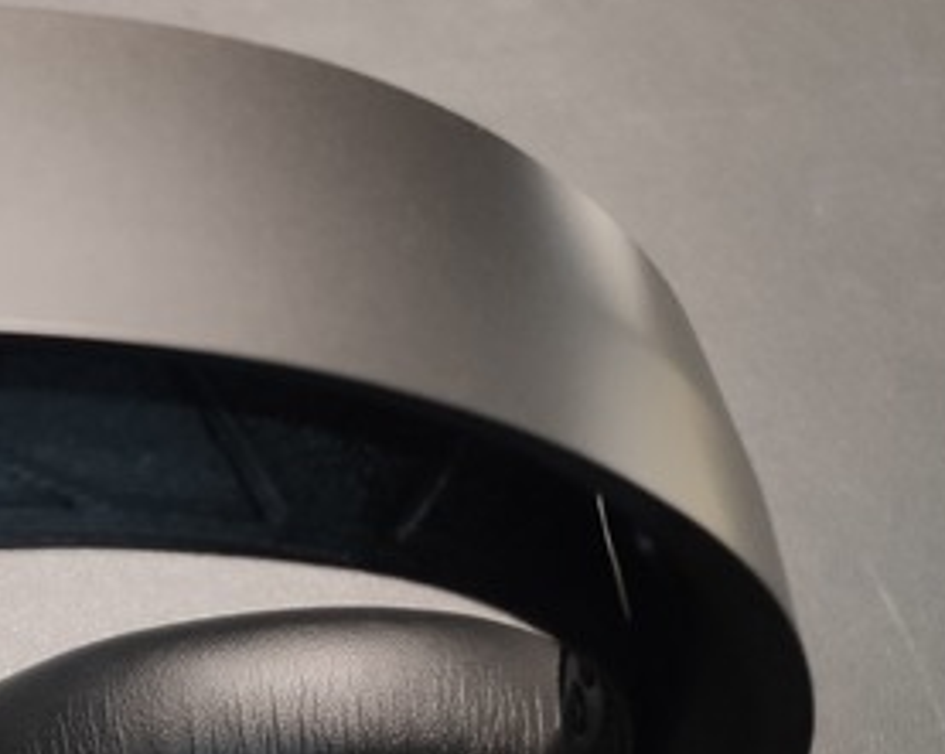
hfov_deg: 25.4
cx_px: -232
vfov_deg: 23.1
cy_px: 351
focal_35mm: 66
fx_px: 1844
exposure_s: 1/60
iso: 1146
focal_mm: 4.75
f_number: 1.75
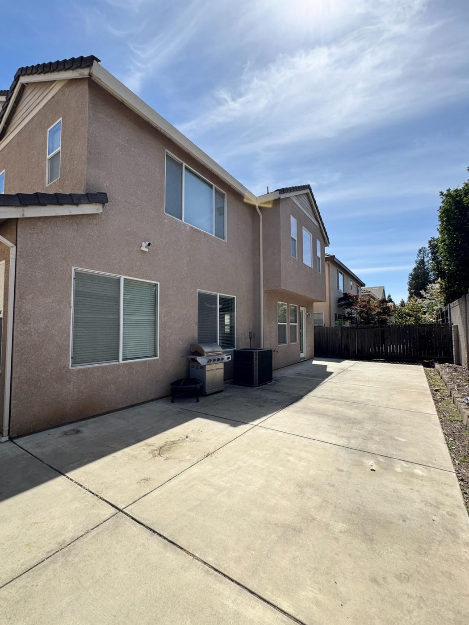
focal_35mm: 15
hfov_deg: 81.7
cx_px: 234
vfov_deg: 98.2
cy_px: 316
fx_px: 271
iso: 40
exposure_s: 1/1709
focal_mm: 2.22
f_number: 2.2
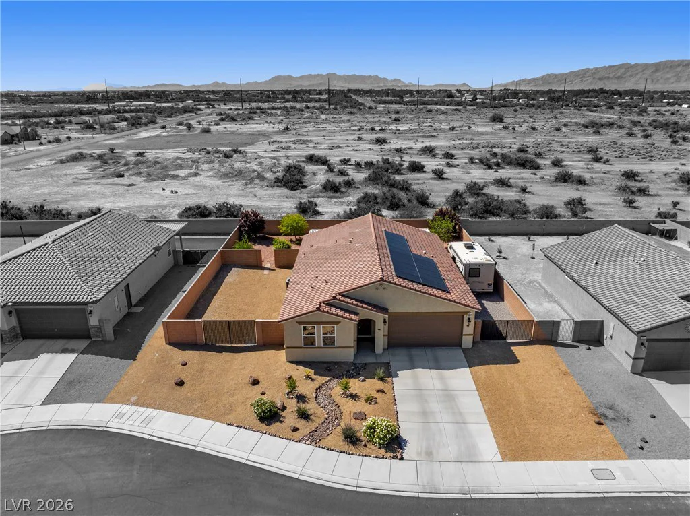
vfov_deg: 56.7
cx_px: 345
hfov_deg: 71.6
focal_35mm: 24
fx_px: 478
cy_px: 258
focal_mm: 12.29
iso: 100
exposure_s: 1/200
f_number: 2.8
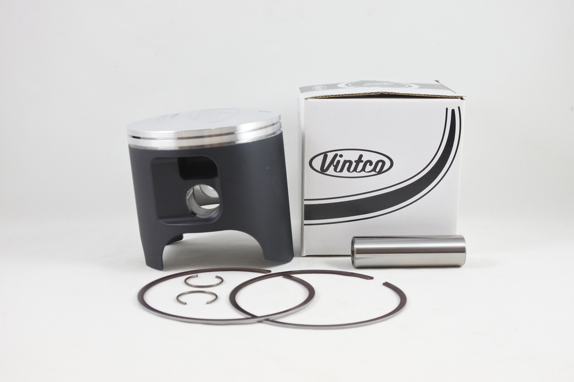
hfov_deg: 41.1
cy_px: 191
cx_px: 287
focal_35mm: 48
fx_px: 765
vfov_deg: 28.1
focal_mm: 18
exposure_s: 1/125
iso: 640
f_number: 4.5
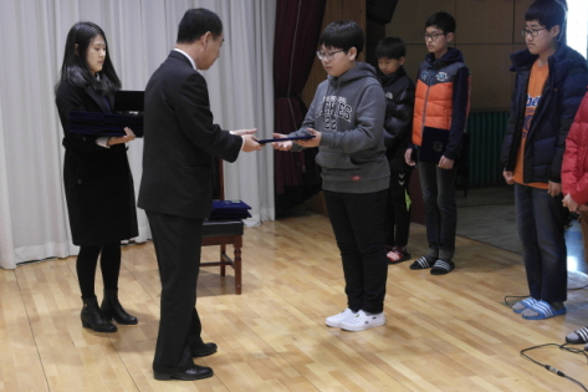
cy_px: 192
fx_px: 914
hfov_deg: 35.6
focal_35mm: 56
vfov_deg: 24.2
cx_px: 286
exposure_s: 1/60
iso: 400
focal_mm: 35
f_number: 4.5
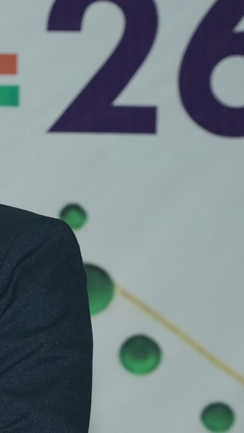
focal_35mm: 206
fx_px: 2370
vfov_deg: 10.3
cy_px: 448
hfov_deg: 5.7
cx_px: -371
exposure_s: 1/200
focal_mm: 50.3
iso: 1600
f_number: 4.5
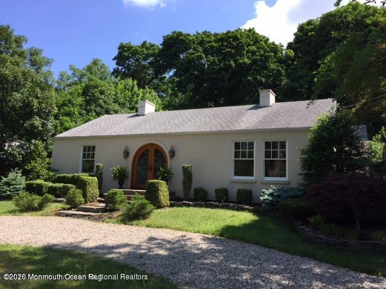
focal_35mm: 29
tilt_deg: +5.6
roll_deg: -3.3
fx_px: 323
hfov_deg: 61.7
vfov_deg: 48.2
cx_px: 193
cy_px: 144
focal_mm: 4.15
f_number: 2.2
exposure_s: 1/898
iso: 32
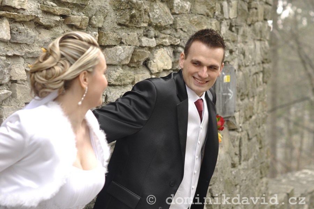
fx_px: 654
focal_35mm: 75
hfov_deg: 27.0
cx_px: 157
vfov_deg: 18.2
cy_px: 104
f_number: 3.2
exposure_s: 1/50
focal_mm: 50
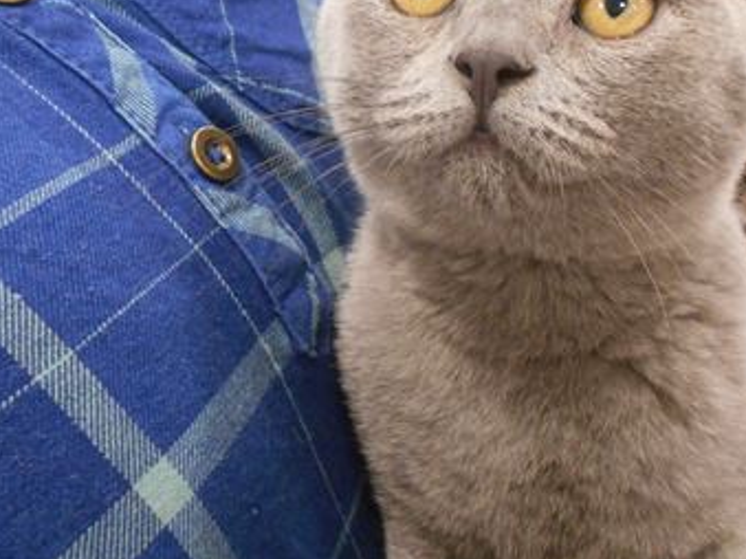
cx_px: 467
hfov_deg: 41.0
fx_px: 991
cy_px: 196
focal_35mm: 46
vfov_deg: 31.3
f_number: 3.2
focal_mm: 4.6
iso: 400
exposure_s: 1/30
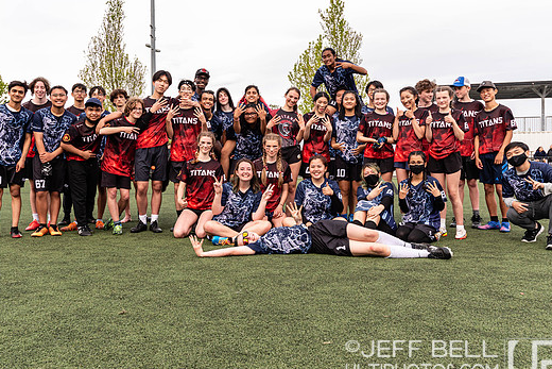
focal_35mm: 35
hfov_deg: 54.4
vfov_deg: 37.9
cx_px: 255
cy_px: 175
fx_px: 537
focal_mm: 28
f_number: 5.6
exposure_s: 1/500
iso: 180
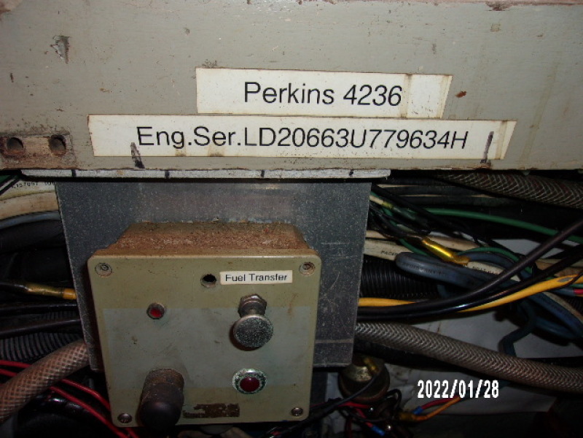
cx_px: 292
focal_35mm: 27
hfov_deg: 65.3
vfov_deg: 51.4
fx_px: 455
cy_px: 219
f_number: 3
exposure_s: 1/34
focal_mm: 4.9
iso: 80
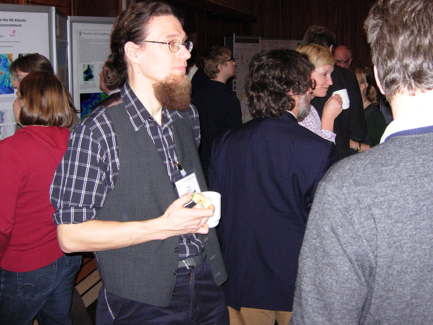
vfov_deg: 32.8
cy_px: 136
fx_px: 550
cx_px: 251
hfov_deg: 42.8
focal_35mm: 44
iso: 200
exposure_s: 1/181
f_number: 2.7
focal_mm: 7.5
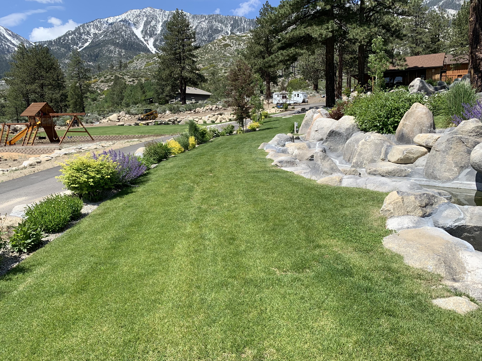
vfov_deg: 53.1
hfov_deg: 67.3
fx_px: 362
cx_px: 241
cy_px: 180
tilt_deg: -5.6
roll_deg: +1.1
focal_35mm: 26
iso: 25
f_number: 1.8
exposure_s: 1/1845
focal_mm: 4.25
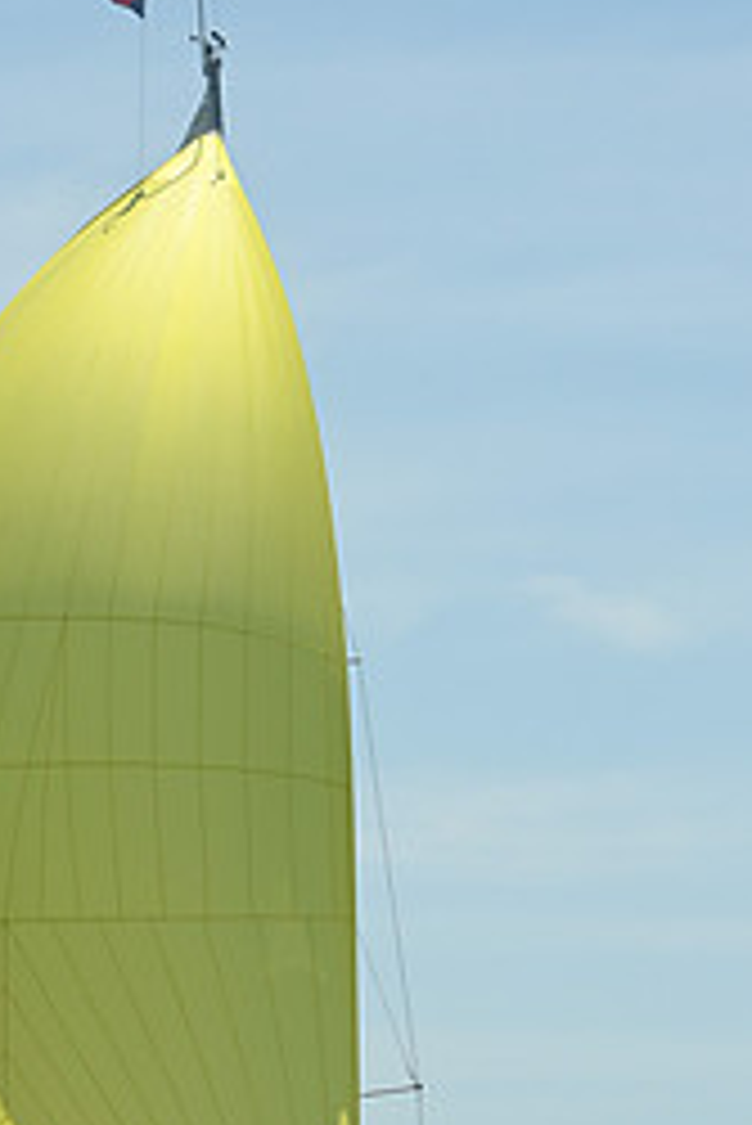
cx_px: 281
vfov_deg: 6.8
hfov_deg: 4.6
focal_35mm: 301
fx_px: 9418
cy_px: 873
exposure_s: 1/1000
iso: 320
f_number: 9
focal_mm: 130
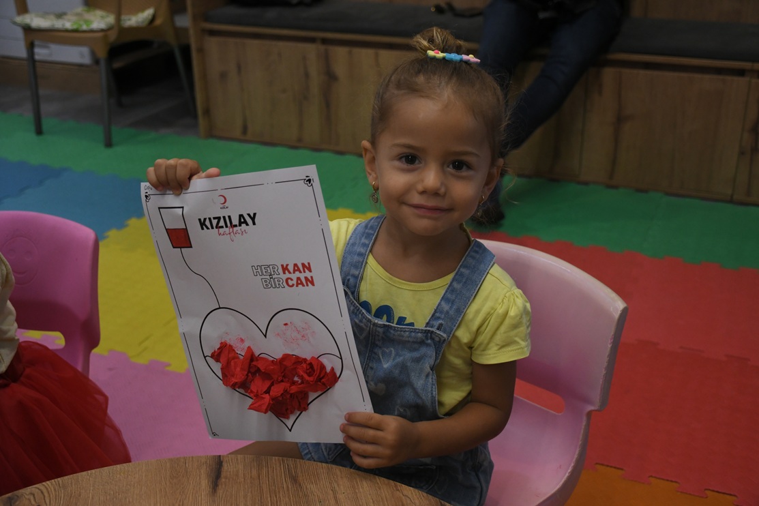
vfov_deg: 33.4
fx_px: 843
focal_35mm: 40
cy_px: 253
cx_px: 380
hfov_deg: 48.5
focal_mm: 27
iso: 1600
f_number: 4
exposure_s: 1/125
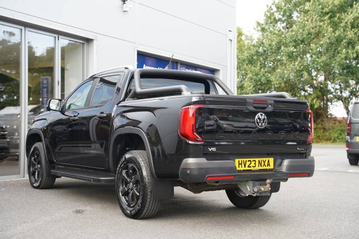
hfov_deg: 37.2
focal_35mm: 54
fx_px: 533
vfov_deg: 25.3
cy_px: 120
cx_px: 180
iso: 640
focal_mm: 53.5
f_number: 4
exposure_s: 1/160
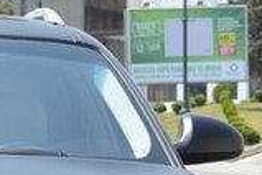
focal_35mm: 218
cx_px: -165
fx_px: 1587
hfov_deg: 9.1
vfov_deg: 6.2
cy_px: 311
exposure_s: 1/160
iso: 100
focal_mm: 35
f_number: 6.3
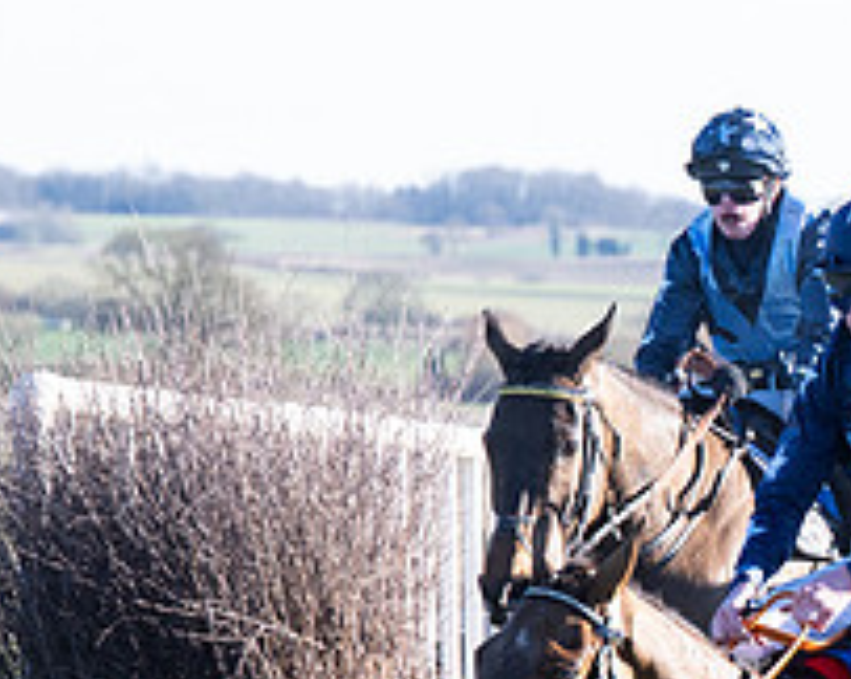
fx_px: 10392
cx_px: 740
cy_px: 816
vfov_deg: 3.7
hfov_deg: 4.7
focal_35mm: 413
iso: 800
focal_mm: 98
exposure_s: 1/1600
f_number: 4.5
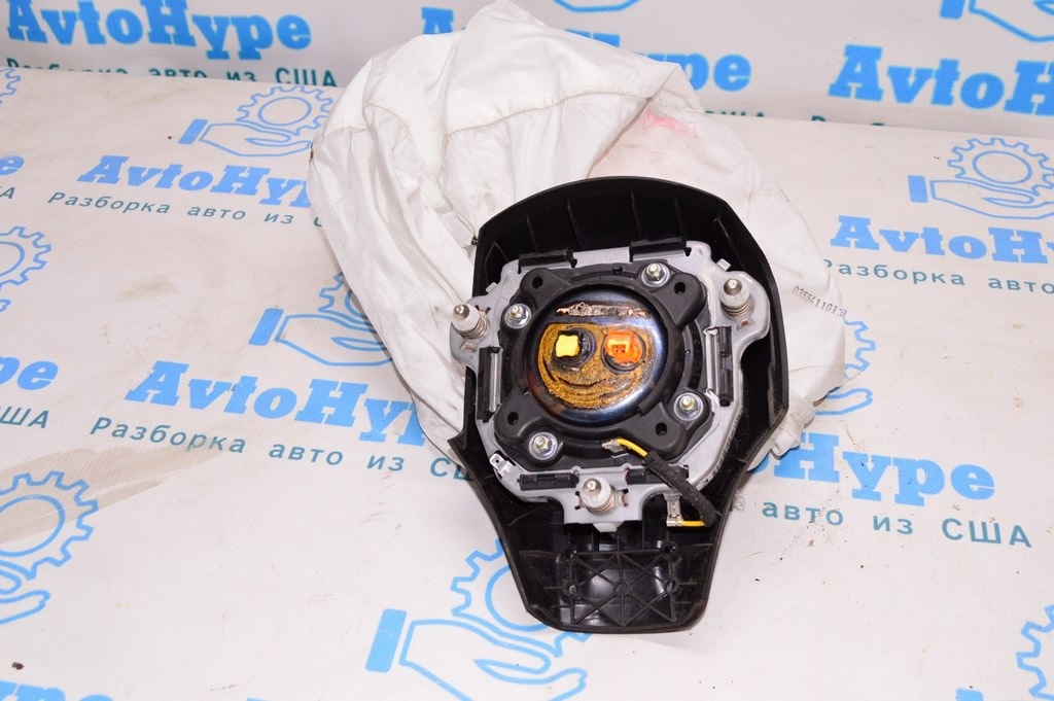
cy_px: 350
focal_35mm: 40
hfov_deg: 48.0
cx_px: 527
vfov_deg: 33.0
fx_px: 1185
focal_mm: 27
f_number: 8
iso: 1600
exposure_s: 1/80
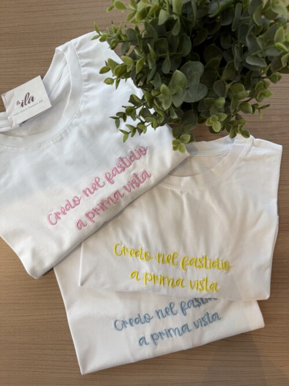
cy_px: 193
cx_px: 144
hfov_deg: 56.8
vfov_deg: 71.6
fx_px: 267
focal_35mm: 24
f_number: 1.78
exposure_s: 1/121
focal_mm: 6.76
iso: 80
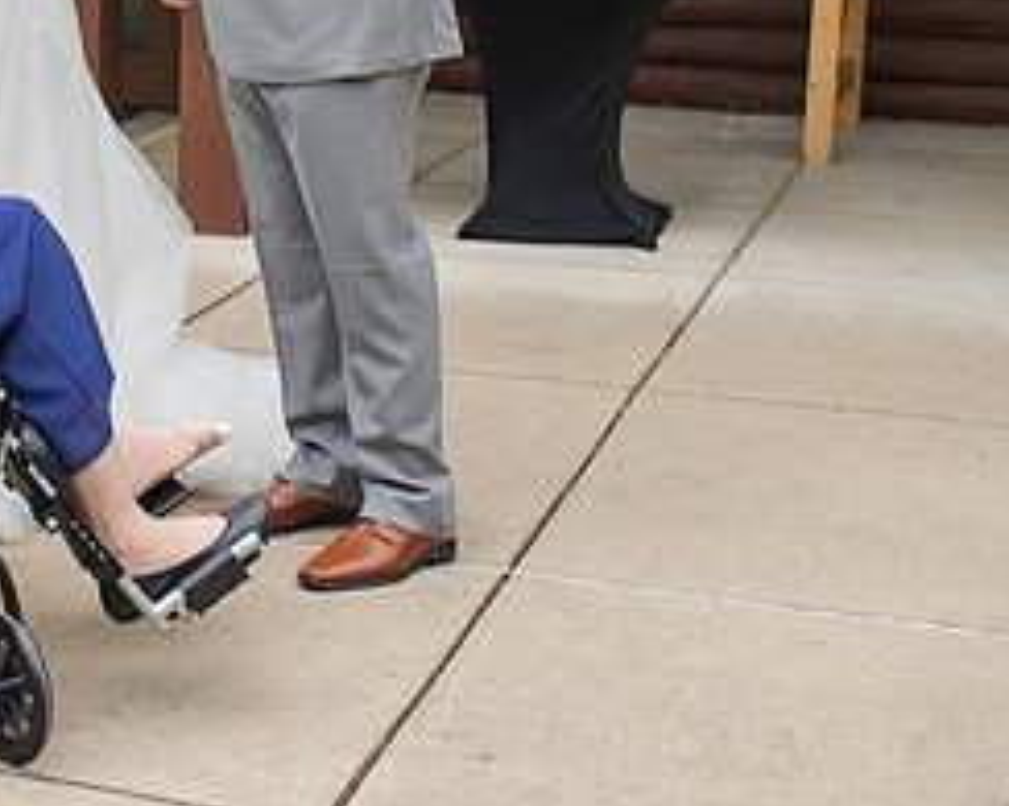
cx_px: -85
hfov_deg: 21.2
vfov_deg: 17.4
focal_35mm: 86
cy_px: -27
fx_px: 2567
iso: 100
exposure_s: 1/1000
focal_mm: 35
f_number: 3.2
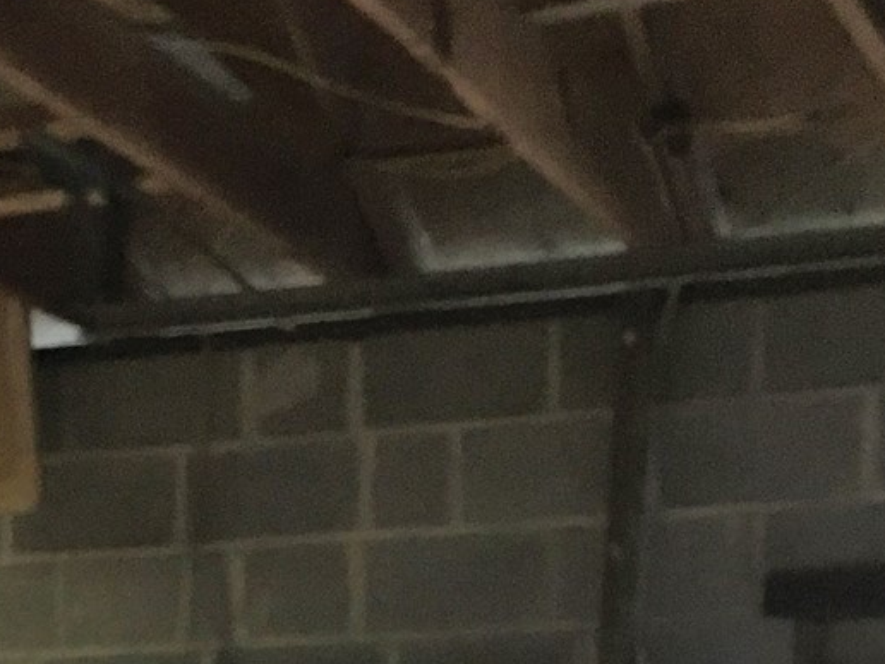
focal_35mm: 115
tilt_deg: -4.7
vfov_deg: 11.6
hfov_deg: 16.9
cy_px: 1299
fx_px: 2940
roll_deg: -0.4
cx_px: 142
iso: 80
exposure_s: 1/8
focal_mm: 4.15
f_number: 2.2
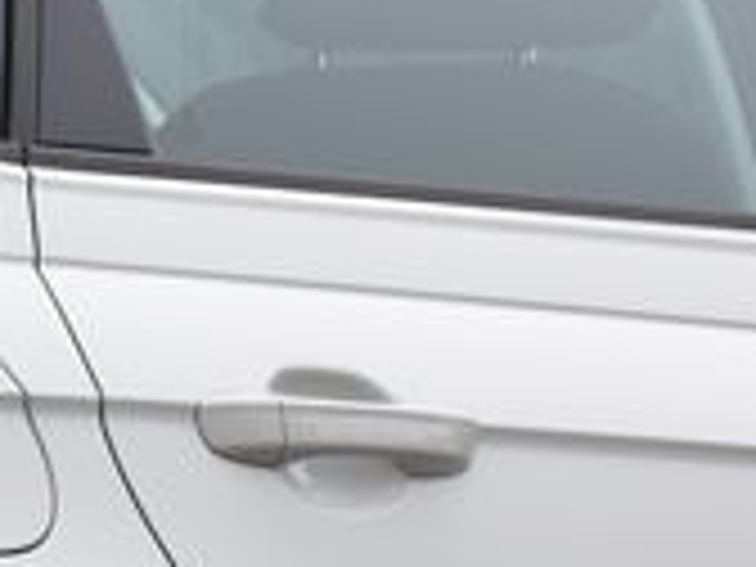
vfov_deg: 3.3
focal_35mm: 447
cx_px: -1210
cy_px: 821
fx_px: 9762
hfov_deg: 4.3
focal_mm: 52
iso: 400
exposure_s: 1/80
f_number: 8
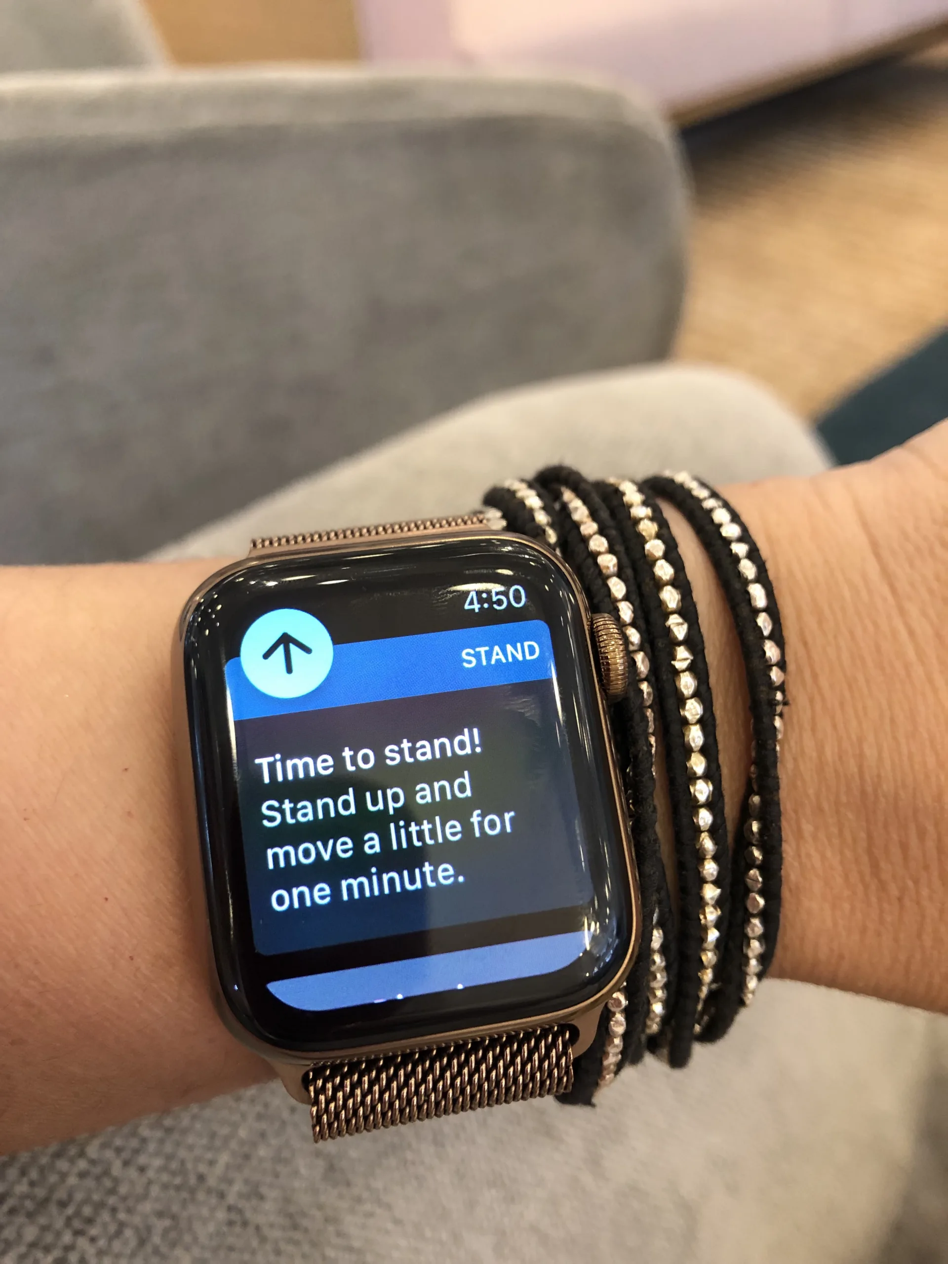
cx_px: 474
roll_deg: +5.1
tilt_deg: -38.2
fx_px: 1022
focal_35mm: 28
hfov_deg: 49.7
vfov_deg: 63.4
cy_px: 632
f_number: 1.8
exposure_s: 1/15
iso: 50
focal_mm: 3.99
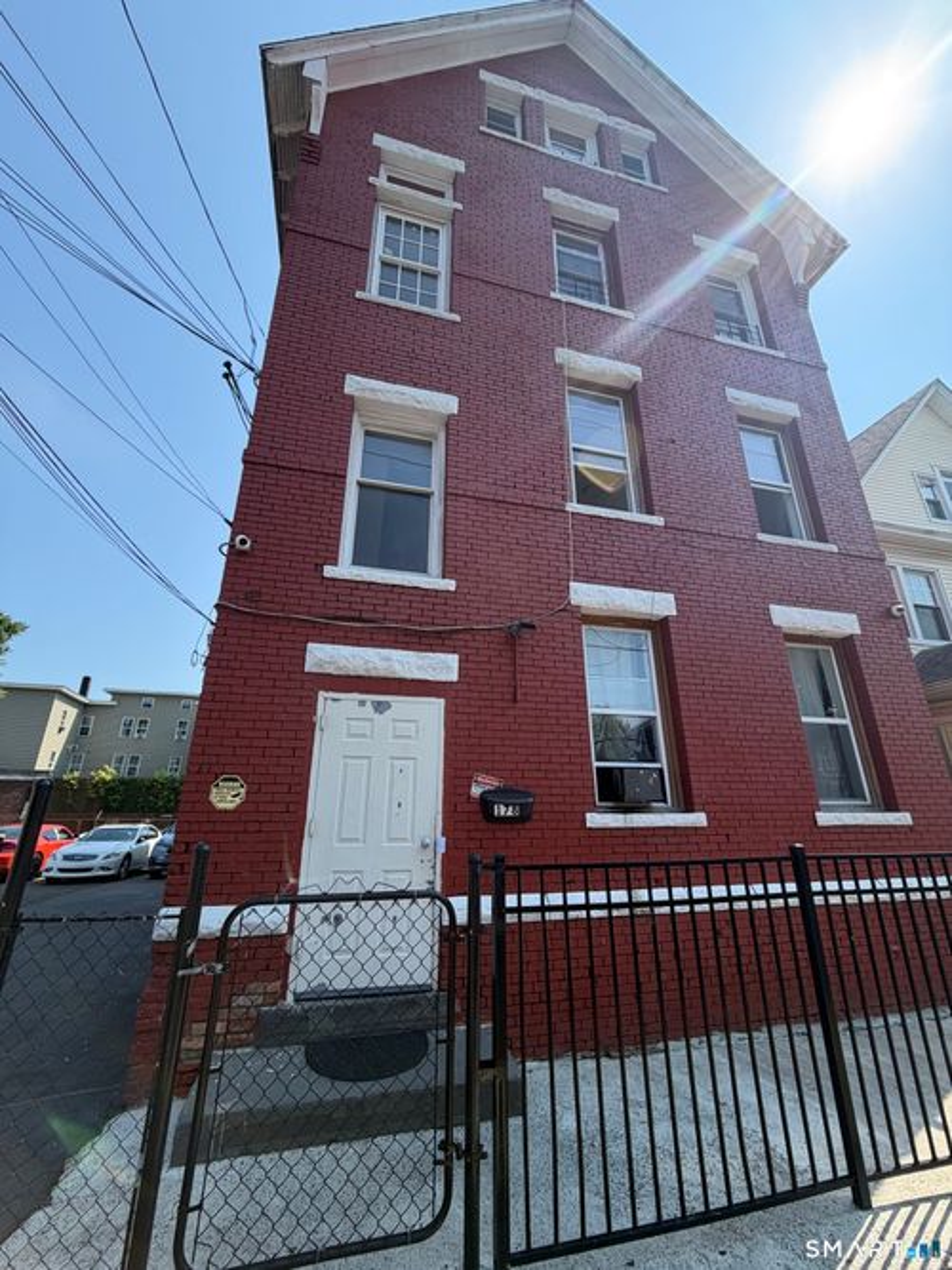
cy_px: 635
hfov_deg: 85.7
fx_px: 514
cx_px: 476
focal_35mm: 14
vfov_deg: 102.1
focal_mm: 2.22
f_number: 2.2
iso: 40
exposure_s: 1/664
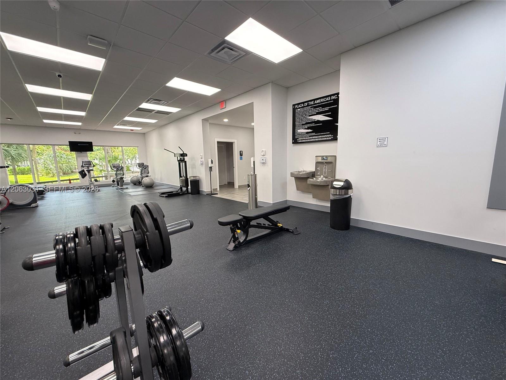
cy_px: 190
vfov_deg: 85.7
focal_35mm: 14
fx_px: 205
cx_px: 253
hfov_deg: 102.1
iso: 200
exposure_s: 1/120
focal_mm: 2.22
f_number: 2.2
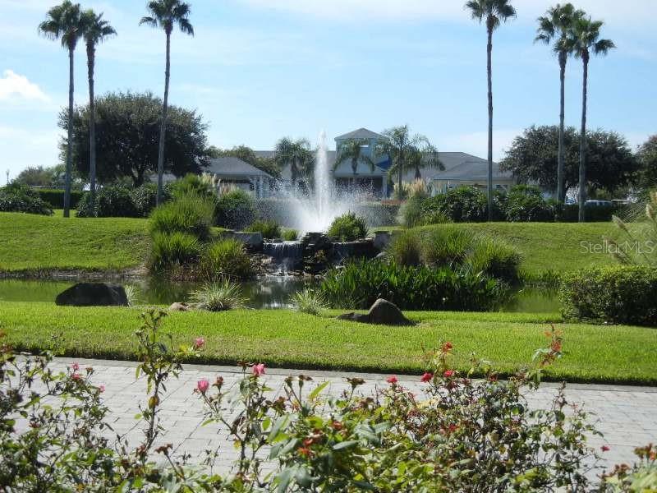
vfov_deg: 28.0
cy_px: 246
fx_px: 987
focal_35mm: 52
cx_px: 328
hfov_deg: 36.8
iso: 160
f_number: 7.8
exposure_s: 1/362
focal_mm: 9.3
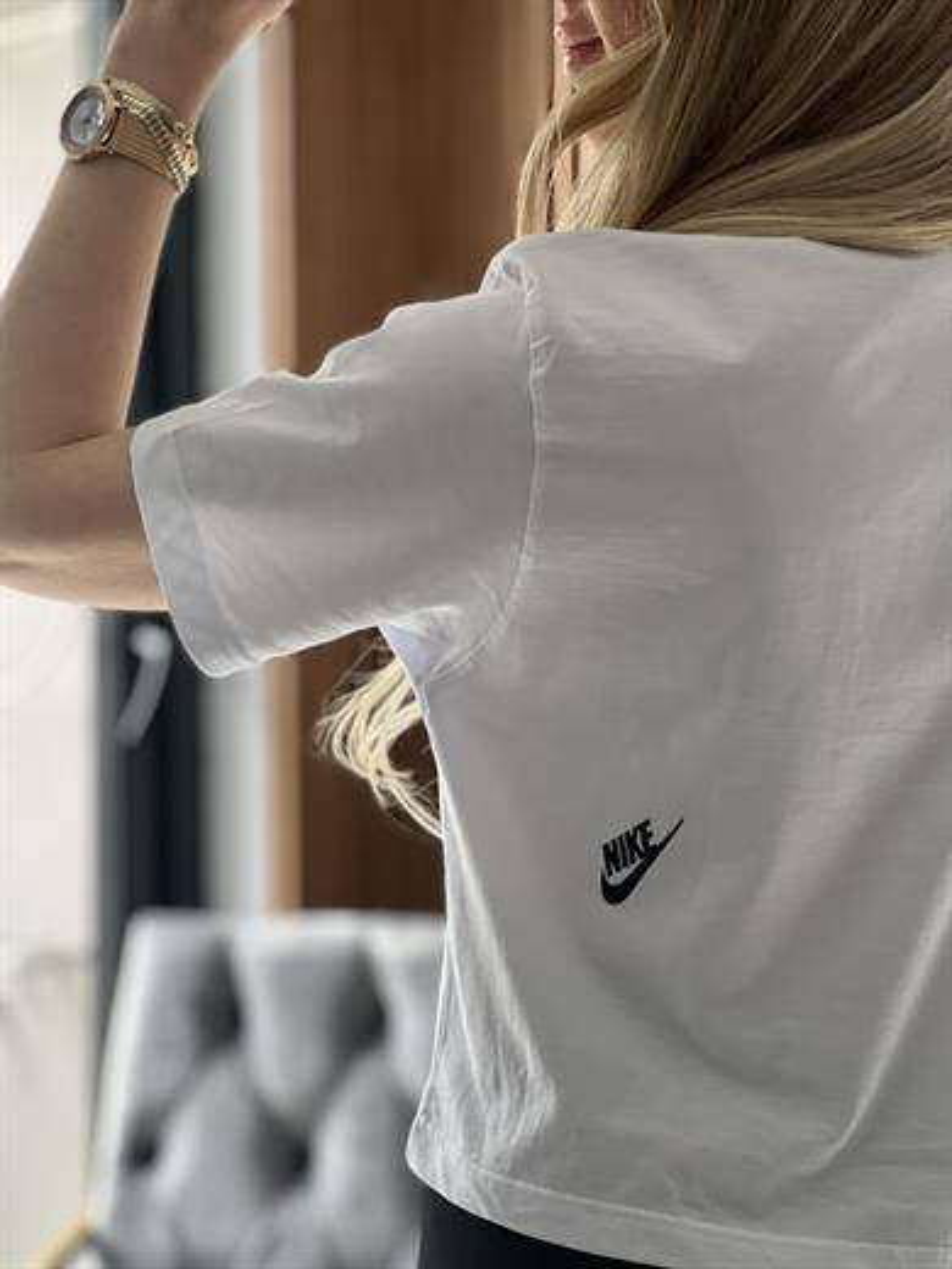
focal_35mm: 77
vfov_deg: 25.3
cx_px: 476
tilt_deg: -2.5
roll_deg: -0.4
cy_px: 634
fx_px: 2824
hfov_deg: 19.1
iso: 160
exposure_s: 1/121
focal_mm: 9
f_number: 2.8
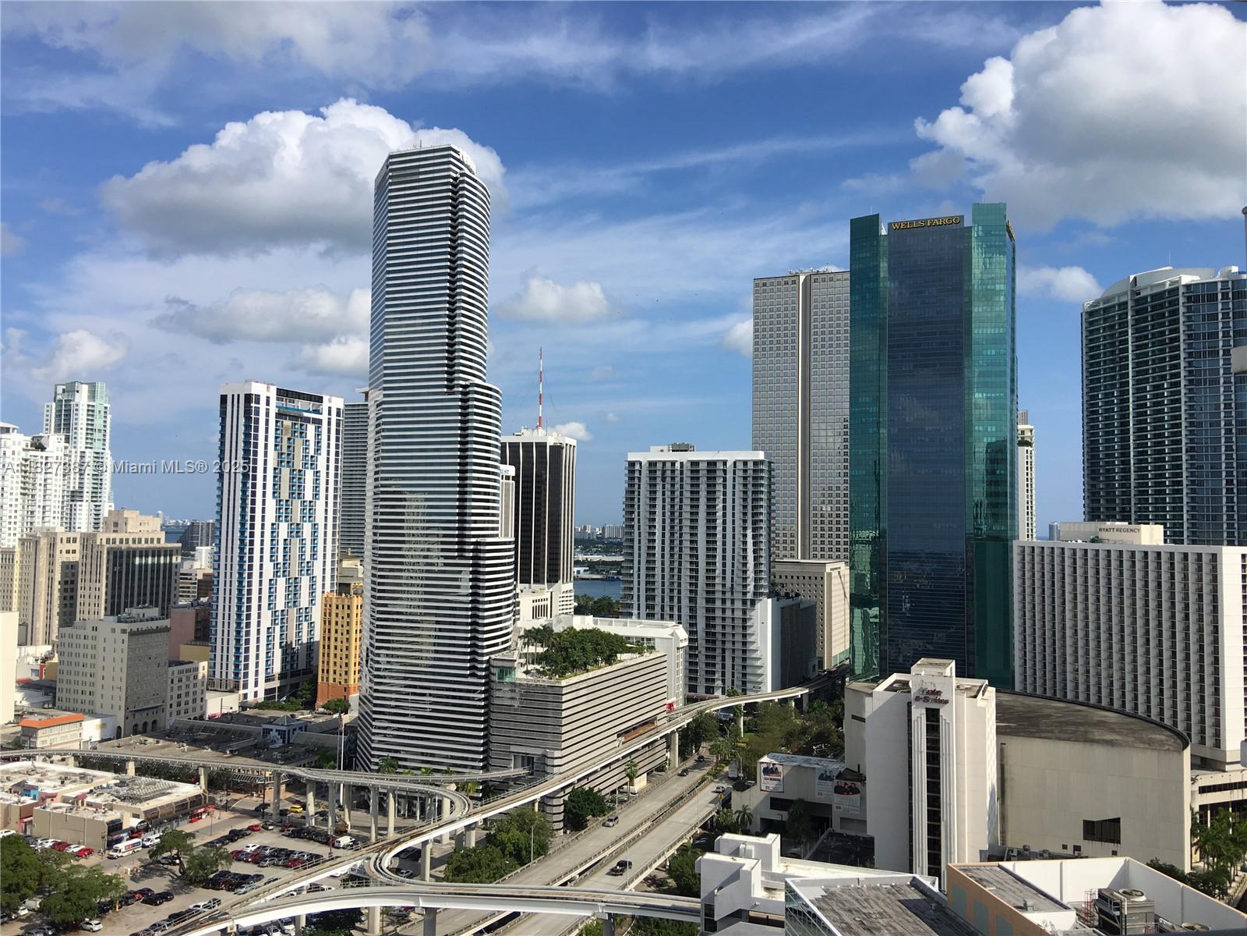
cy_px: 468
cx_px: 624
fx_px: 1045
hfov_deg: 61.7
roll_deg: -1.0
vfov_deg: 48.2
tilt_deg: +5.0
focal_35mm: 29
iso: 25
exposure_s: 1/1876
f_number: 2.2
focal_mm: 4.15
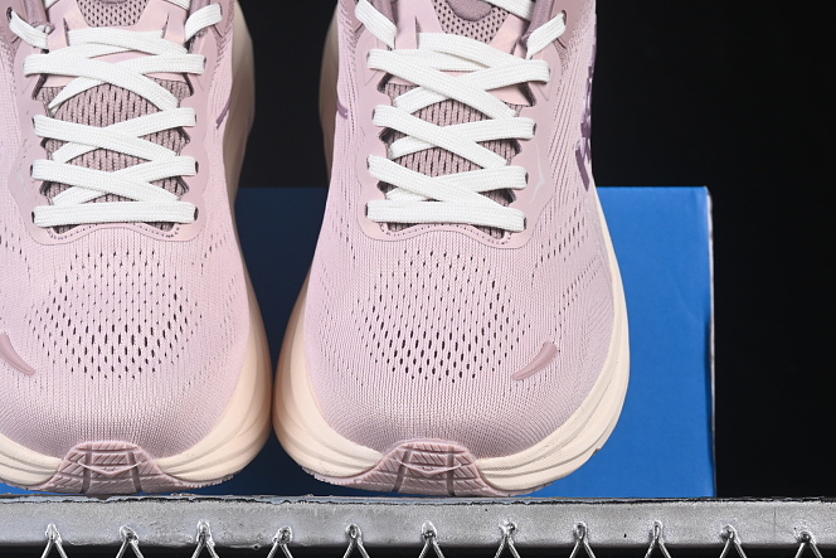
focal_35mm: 122
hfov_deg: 16.8
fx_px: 2834
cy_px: 215
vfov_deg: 11.2
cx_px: 293
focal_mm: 50
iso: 160
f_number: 8
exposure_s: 1/80
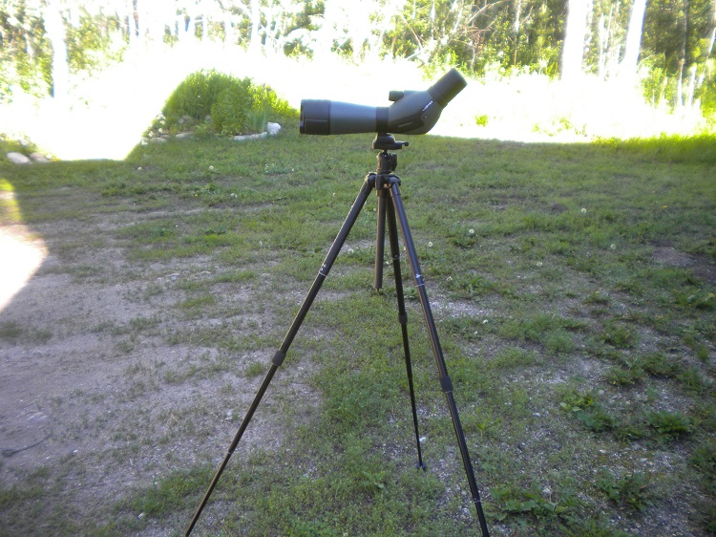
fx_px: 724
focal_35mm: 35
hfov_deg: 52.6
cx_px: 358
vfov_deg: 40.7
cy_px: 268
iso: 83
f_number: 3.1
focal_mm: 6.3
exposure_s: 1/63.1
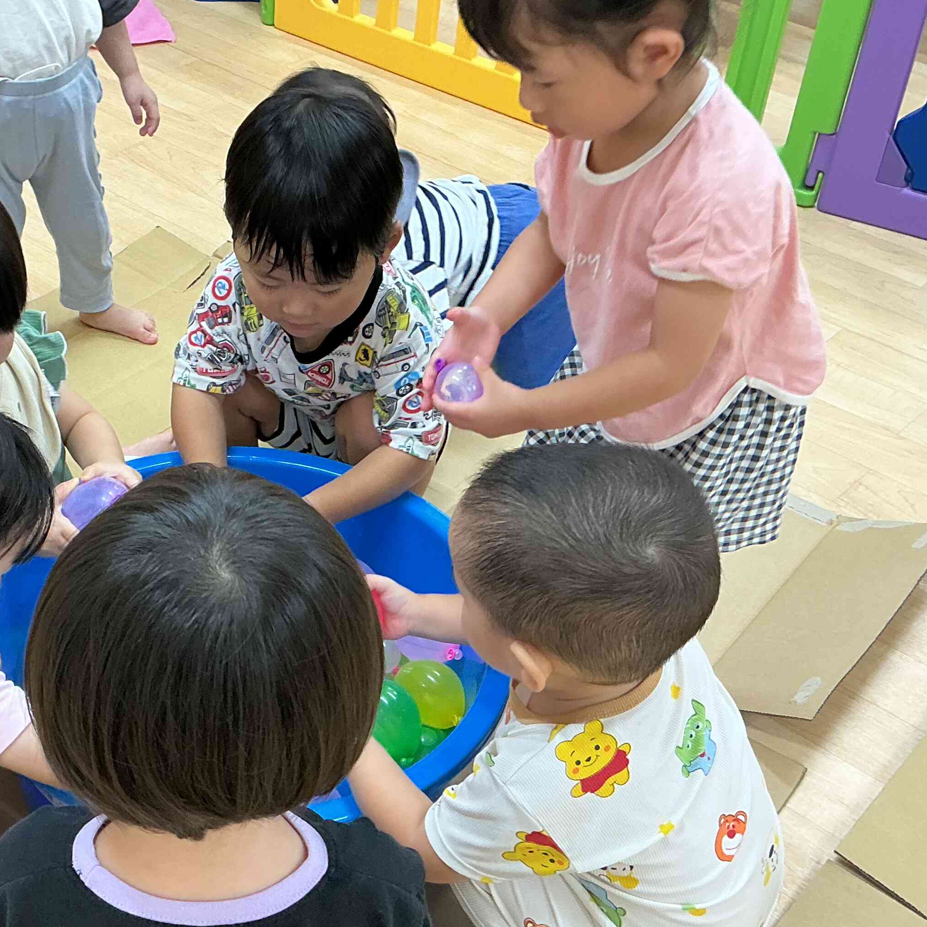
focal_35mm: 51
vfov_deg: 33.4
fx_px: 1545
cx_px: 260
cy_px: 498
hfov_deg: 32.9
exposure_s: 1/60
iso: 50
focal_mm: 3
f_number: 1.8
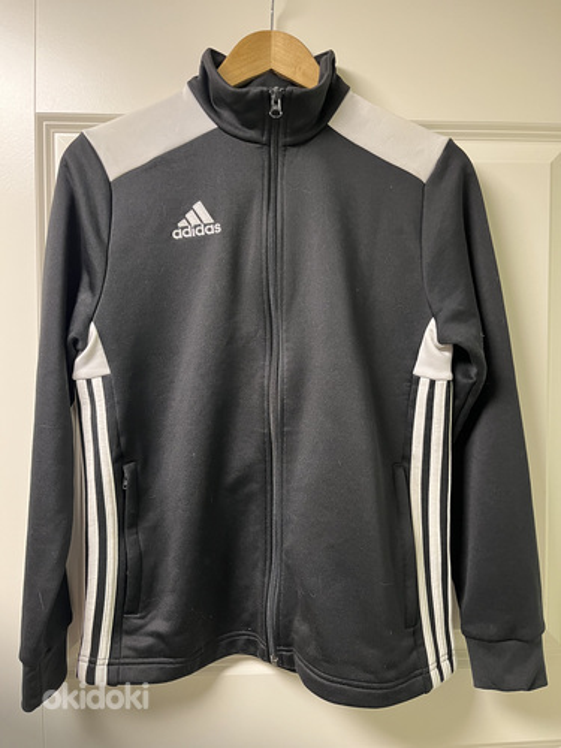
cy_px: 374
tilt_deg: -3.9
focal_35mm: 26
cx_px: 280
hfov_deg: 53.1
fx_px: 562
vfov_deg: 67.3
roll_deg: +0.9
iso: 250
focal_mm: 5.1
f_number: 1.6
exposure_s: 1/50
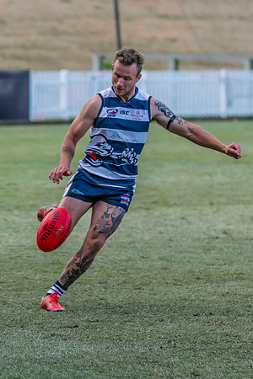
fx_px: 4715
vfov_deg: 4.6
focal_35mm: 447
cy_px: 198
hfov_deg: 3.1
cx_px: 195
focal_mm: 260
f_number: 5.6
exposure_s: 1/2000
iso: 2200
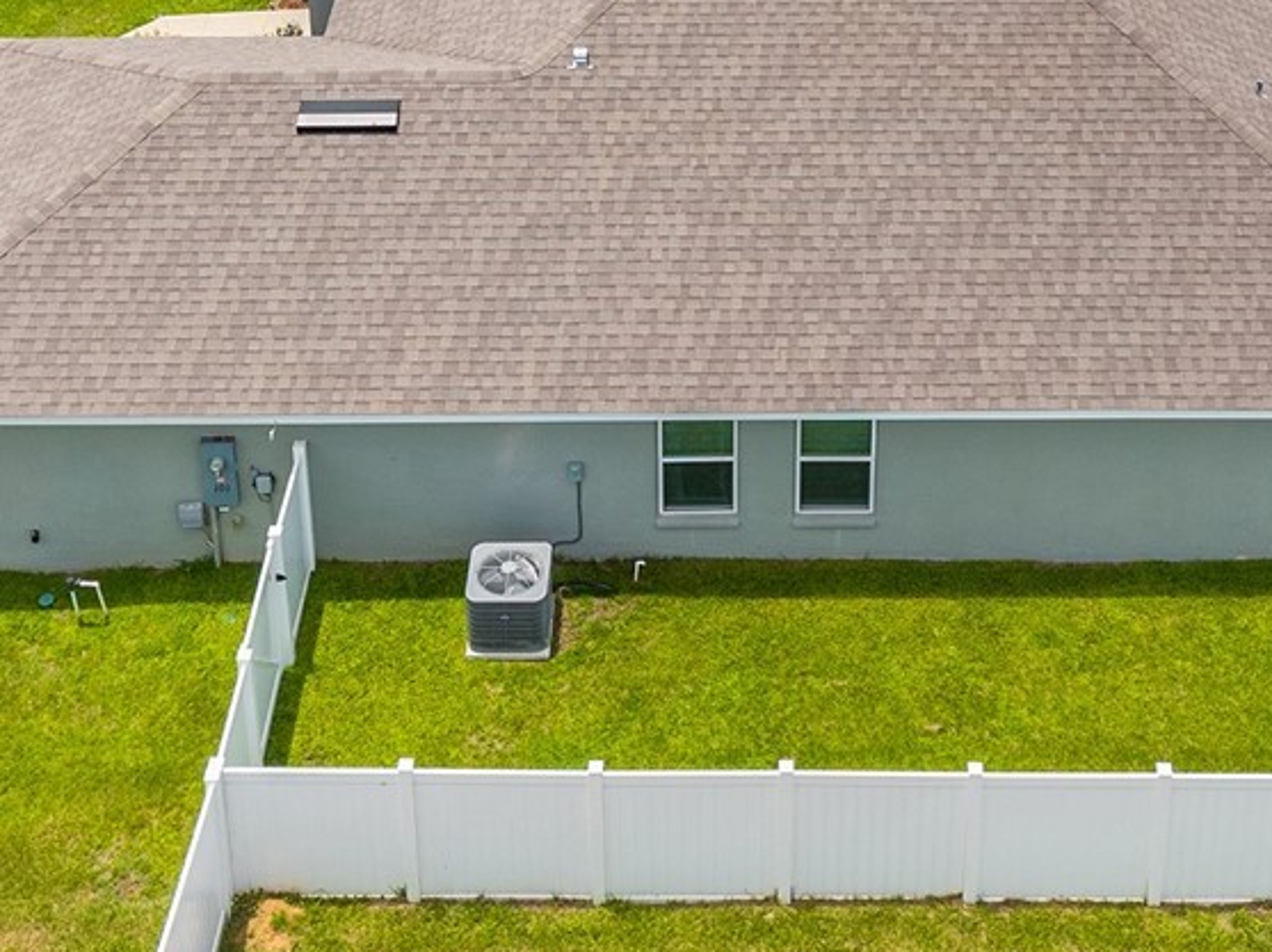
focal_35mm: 69
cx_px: 840
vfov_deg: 19.5
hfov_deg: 28.0
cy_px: -317
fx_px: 2534
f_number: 1.8
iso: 130
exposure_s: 1/2500
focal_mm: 8.67
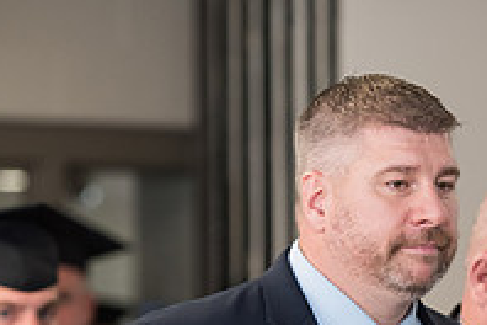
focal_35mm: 358
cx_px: 465
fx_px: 4843
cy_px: 358
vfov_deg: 3.8
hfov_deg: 5.7
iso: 1600
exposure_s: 1/200
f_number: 3.5
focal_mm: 122
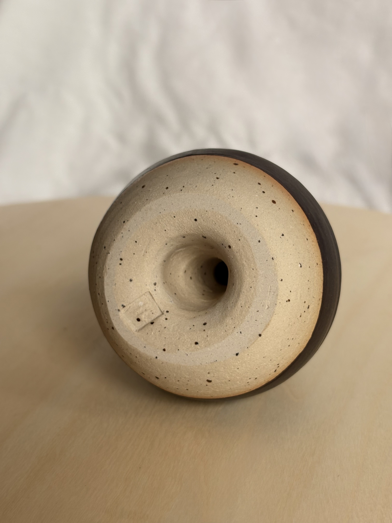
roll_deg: +1.2
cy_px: 262
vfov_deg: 36.8
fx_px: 785
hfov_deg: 28.0
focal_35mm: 52
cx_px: 196
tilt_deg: -20.2
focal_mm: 5.96
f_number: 1.6
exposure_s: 1/121
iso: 40
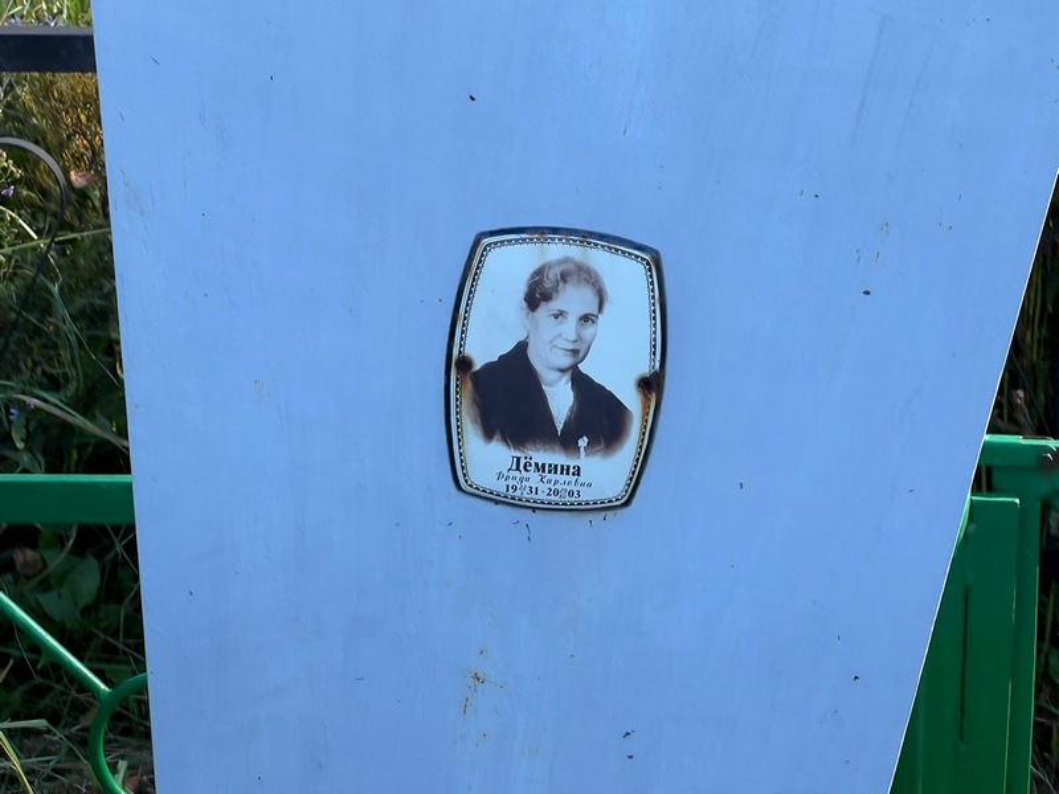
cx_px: 530
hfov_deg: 25.3
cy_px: 397
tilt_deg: -18.8
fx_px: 2356
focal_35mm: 77
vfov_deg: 19.1
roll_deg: +1.6
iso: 32
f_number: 2.8
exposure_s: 1/144
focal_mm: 9
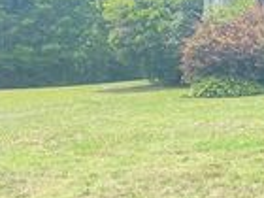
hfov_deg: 17.6
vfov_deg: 15.8
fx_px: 709
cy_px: 58
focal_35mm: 93
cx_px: 454
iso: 32
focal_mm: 4.25
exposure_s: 1/1484
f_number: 1.8
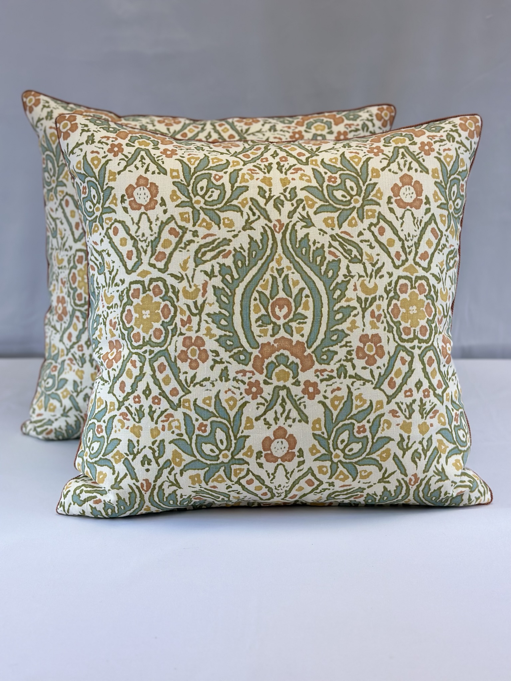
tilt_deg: -16.4
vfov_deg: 39.7
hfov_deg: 30.3
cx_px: 256
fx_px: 945
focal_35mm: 48
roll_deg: +0.9
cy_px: 340
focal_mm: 6.86
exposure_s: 1/342
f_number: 1.78
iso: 80
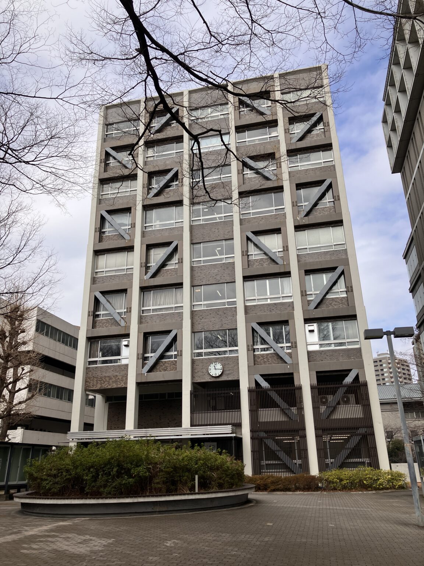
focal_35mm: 28
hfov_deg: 49.7
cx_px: 212
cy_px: 283
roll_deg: +0.7
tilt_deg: +23.0
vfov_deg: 63.4
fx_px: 457
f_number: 1.8
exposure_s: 1/1946
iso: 32
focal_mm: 3.99
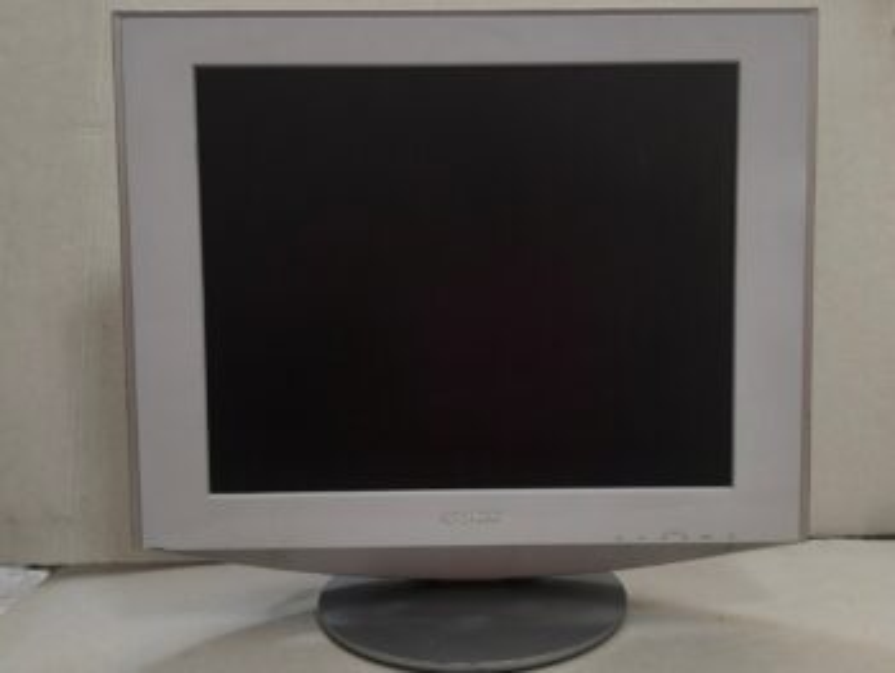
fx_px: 906
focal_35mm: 35
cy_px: 336
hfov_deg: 52.6
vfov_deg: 40.7
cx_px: 448
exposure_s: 1/100
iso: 400
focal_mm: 6.57
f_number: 1.6
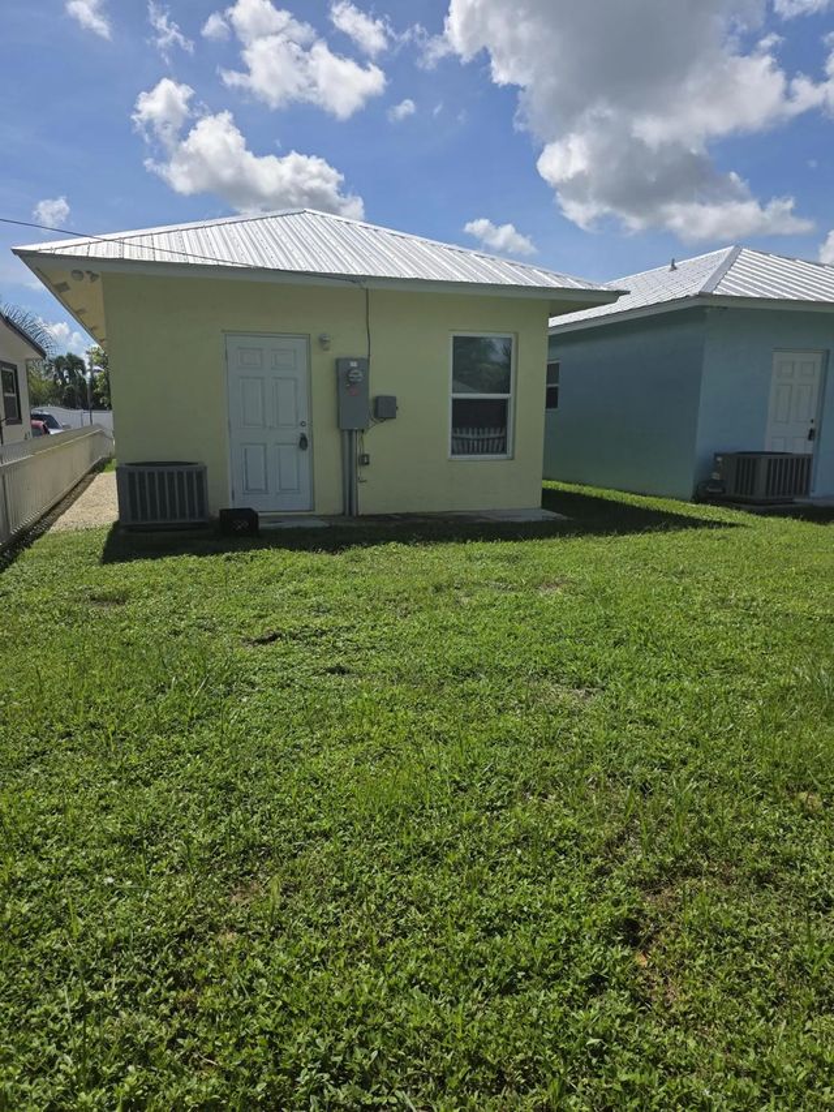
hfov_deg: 58.9
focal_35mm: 23
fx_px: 739
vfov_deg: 73.9
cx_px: 417
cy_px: 556
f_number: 1.7
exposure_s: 1/7944
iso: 64
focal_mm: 6.3
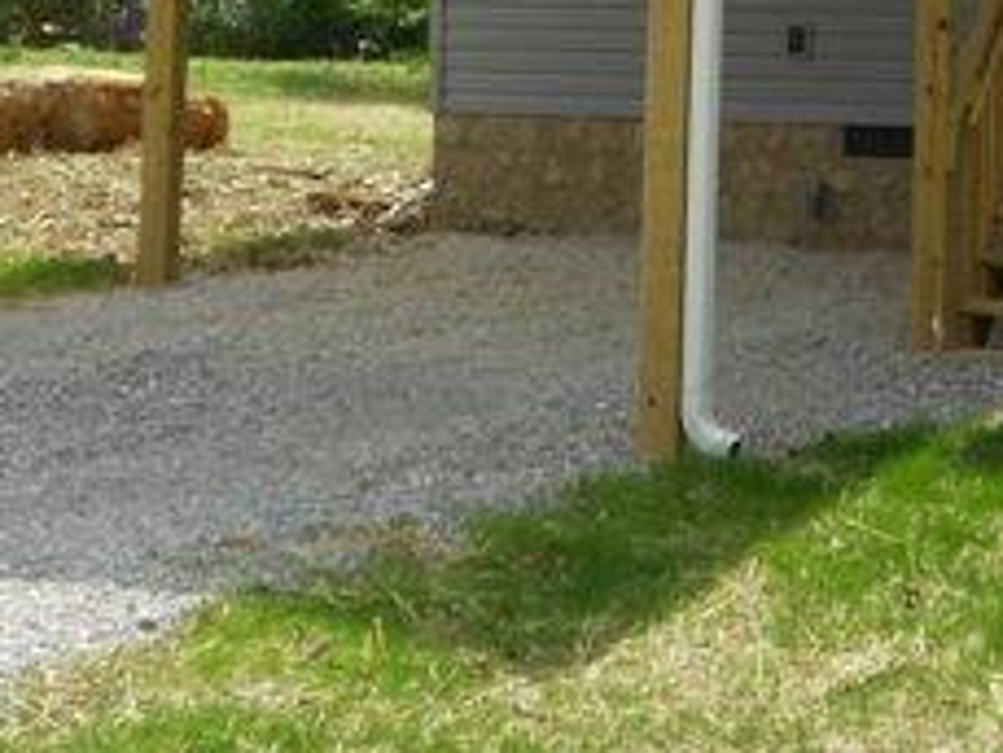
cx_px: 911
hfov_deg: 16.2
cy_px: -289
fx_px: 3479
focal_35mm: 120
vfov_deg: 11.9
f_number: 4.2
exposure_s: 1/400
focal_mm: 7.7
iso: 80
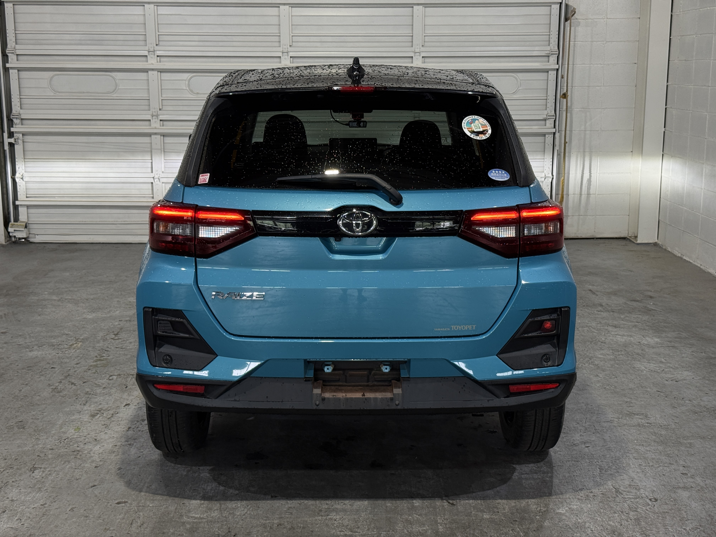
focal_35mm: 48
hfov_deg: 39.7
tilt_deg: -10.9
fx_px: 993
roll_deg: -0.1
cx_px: 358
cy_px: 268
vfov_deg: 30.3
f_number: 1.78
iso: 160
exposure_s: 1/120
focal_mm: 6.76
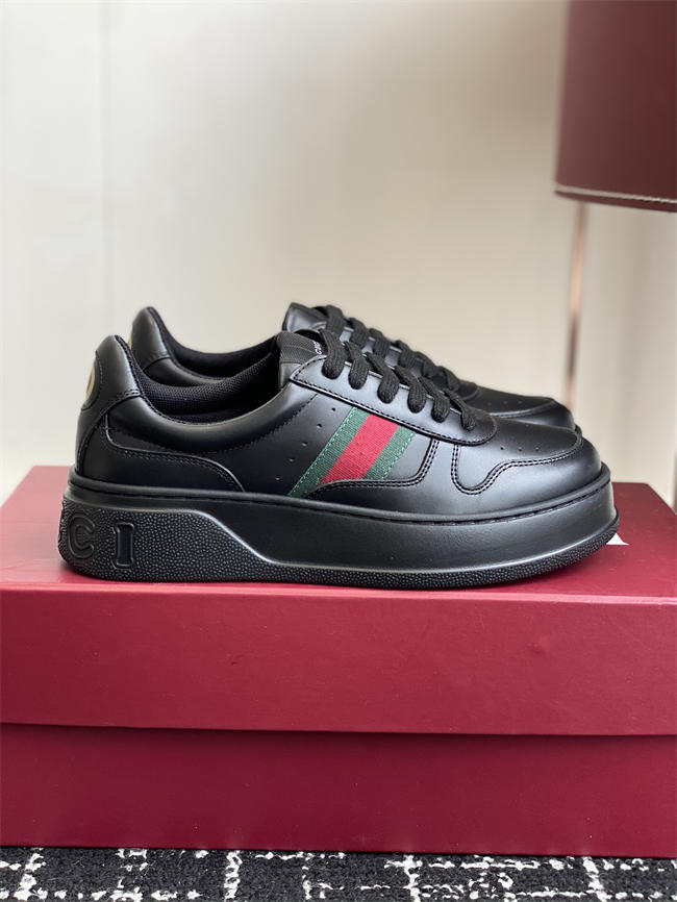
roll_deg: -2.5
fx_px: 1355
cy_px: 451
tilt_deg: -12.7
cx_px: 338
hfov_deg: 28.0
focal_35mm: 52
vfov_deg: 36.8
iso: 25
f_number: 2
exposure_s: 1/122
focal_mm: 6
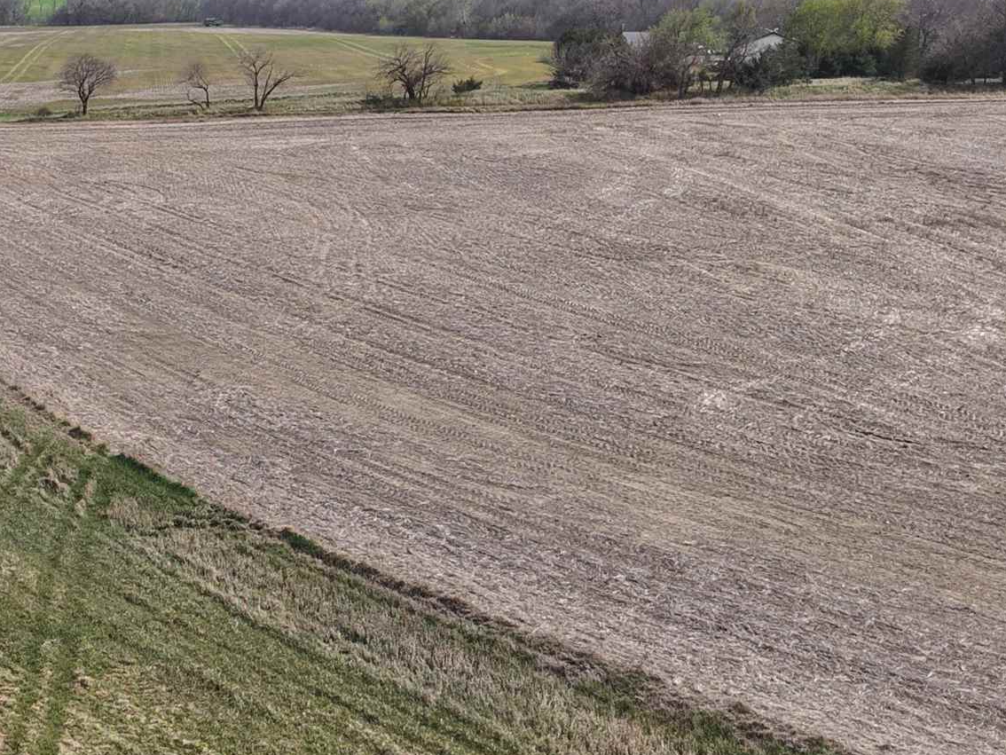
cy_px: 383
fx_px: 1889
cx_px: -117
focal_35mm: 65
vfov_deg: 22.6
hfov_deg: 27.2
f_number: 1.8
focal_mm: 8.67
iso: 210
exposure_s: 1/4000
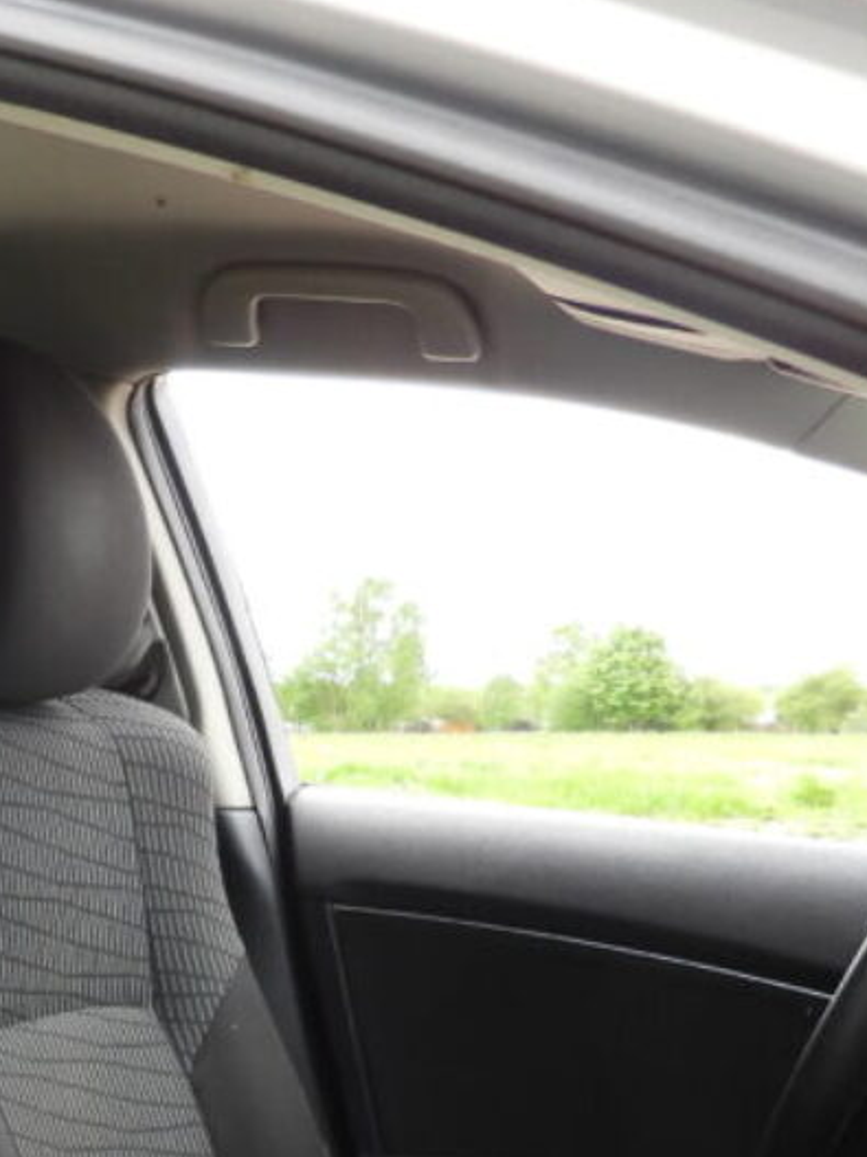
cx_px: -15
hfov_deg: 19.5
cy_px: 1308
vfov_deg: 24.7
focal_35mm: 73
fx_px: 2439
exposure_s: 1/125
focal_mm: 4.3
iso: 100
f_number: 2.8
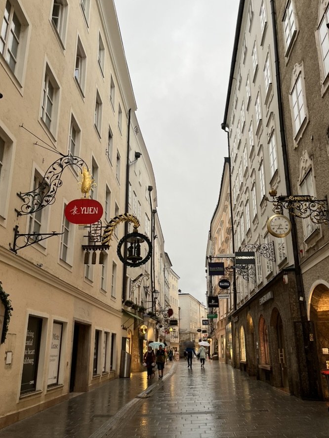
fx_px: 380
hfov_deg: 46.8
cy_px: 230
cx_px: 182
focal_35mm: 30
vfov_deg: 59.9
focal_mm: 5.1
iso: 125
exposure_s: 1/100
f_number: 1.6
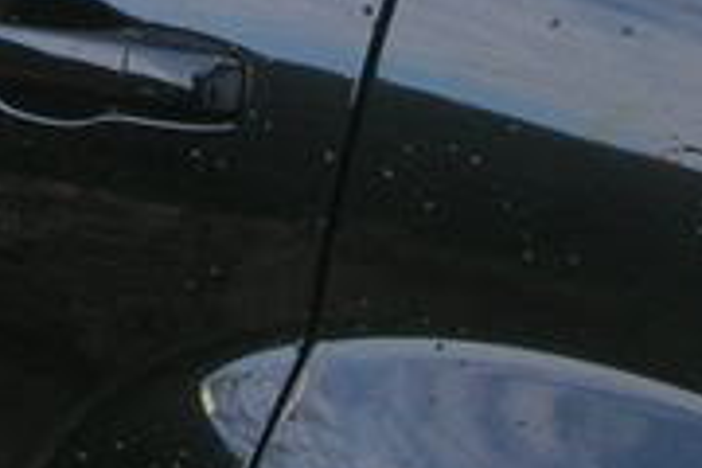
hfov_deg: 10.1
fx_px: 3919
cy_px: -172
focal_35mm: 201
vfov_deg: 6.8
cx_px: -70
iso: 50
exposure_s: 1/46.7
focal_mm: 5.7
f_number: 4.9
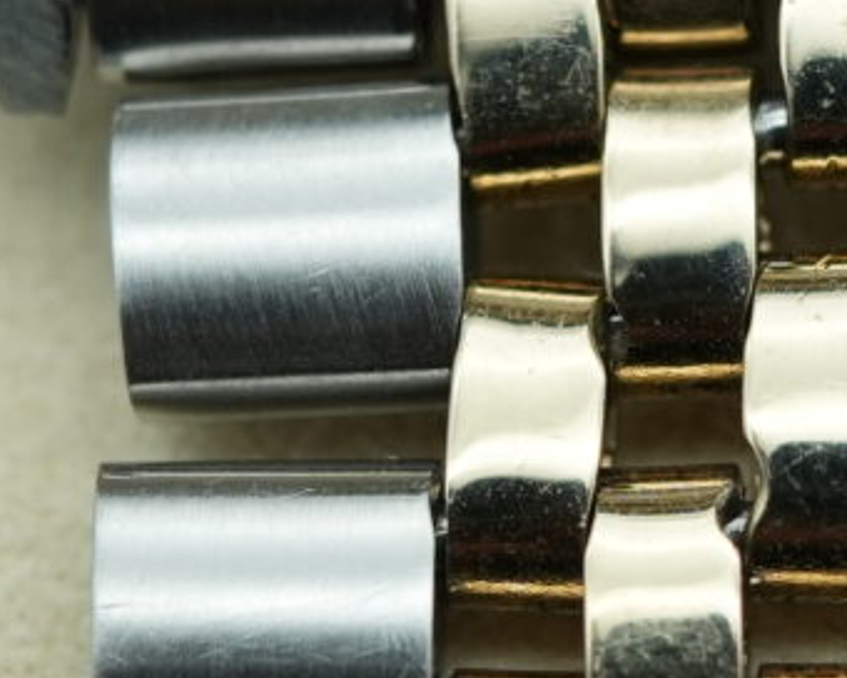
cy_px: 313
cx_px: 588
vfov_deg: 6.3
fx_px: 6192
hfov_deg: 7.8
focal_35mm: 247
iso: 400
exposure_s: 1/250
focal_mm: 35
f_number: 5
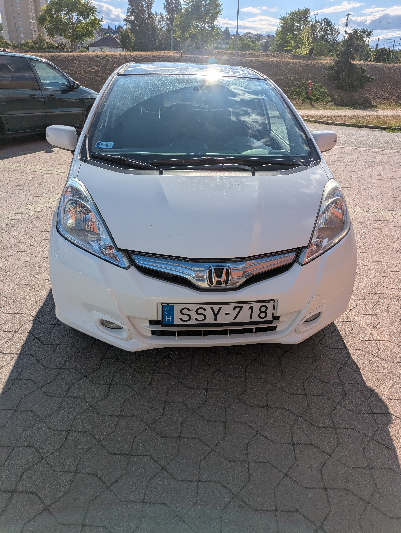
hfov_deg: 54.9
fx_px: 386
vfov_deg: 69.4
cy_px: 266
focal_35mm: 25
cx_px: 200
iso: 48
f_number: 1.89
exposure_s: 1/3745
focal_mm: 5.43
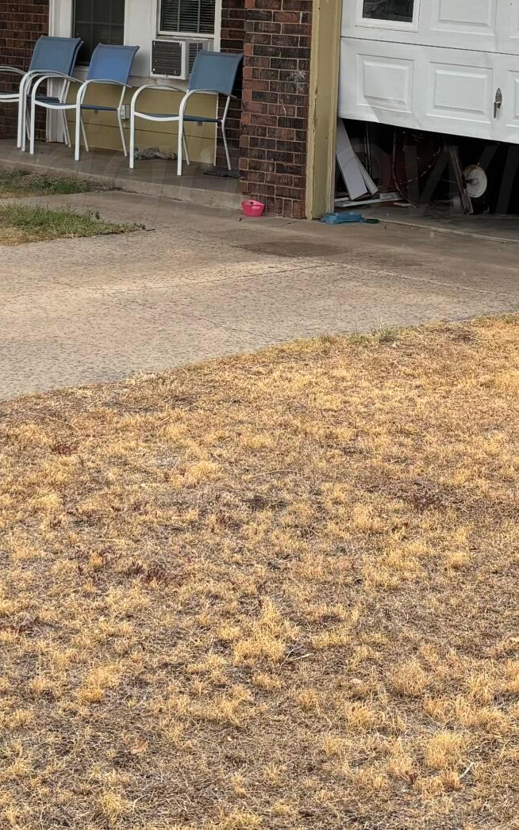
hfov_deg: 16.5
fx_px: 1789
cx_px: 256
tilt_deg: -5.1
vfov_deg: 25.7
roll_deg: -1.6
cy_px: 181
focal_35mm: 79
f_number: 1.6
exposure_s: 1/1543
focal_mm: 5.96
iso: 50
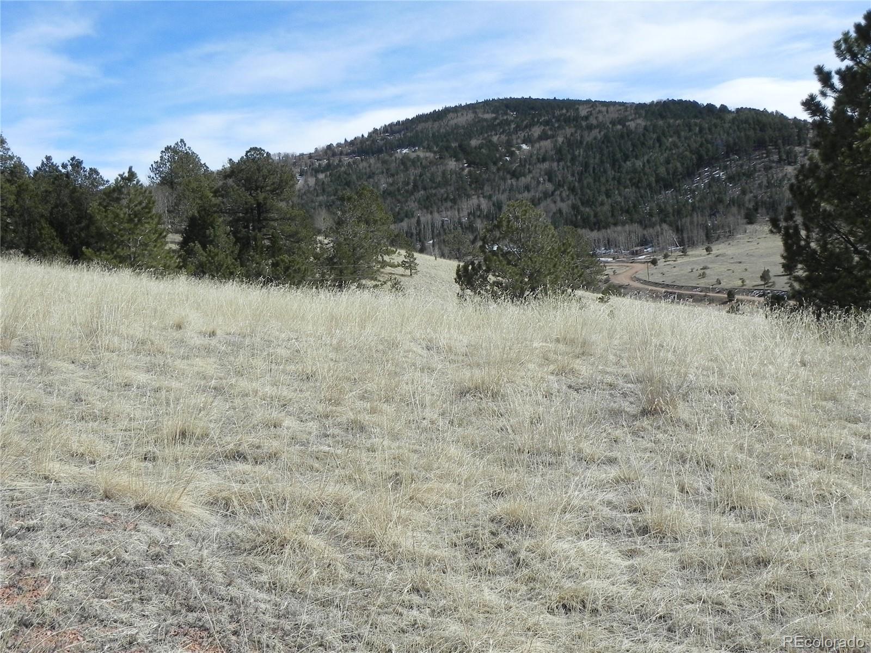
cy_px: 326
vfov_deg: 31.5
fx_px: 1157
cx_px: 436
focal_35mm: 46
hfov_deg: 41.2
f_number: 7.1
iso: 160
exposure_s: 1/479
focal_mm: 8.2
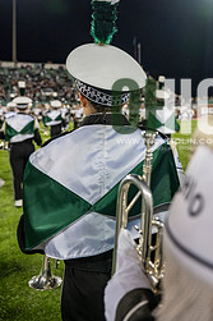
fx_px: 382
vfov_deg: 44.9
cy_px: 114
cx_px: 168
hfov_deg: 30.4
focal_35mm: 43
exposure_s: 1/500
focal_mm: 24
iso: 1250
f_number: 3.2
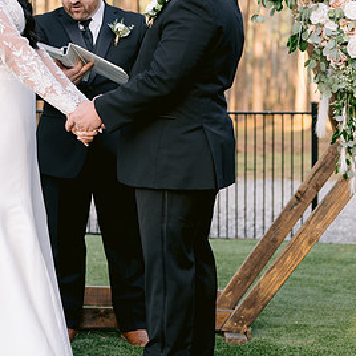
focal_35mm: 116
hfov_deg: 15.0
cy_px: 92
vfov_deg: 15.0
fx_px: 1350
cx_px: 145
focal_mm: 50
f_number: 2.8
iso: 400
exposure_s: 1/500
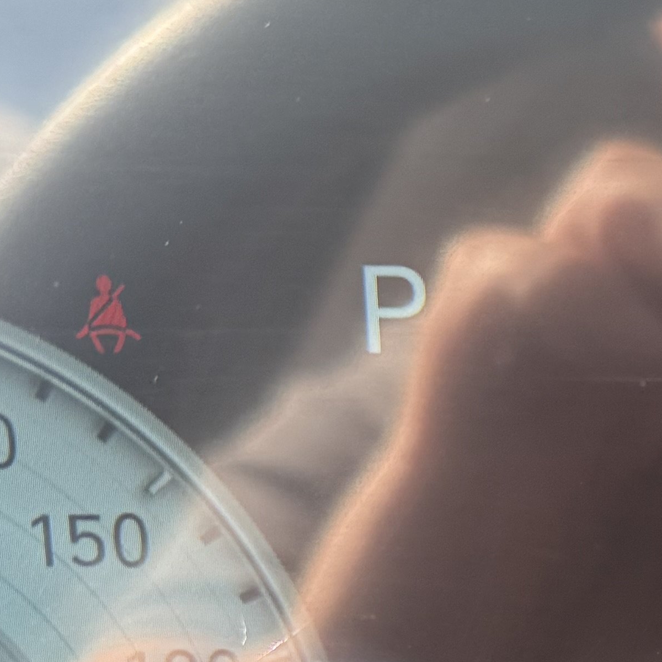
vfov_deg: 16.3
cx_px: 1428
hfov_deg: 13.8
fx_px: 2185
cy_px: 859
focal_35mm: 101
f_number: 1.78
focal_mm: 6.76
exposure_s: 1/281
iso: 100
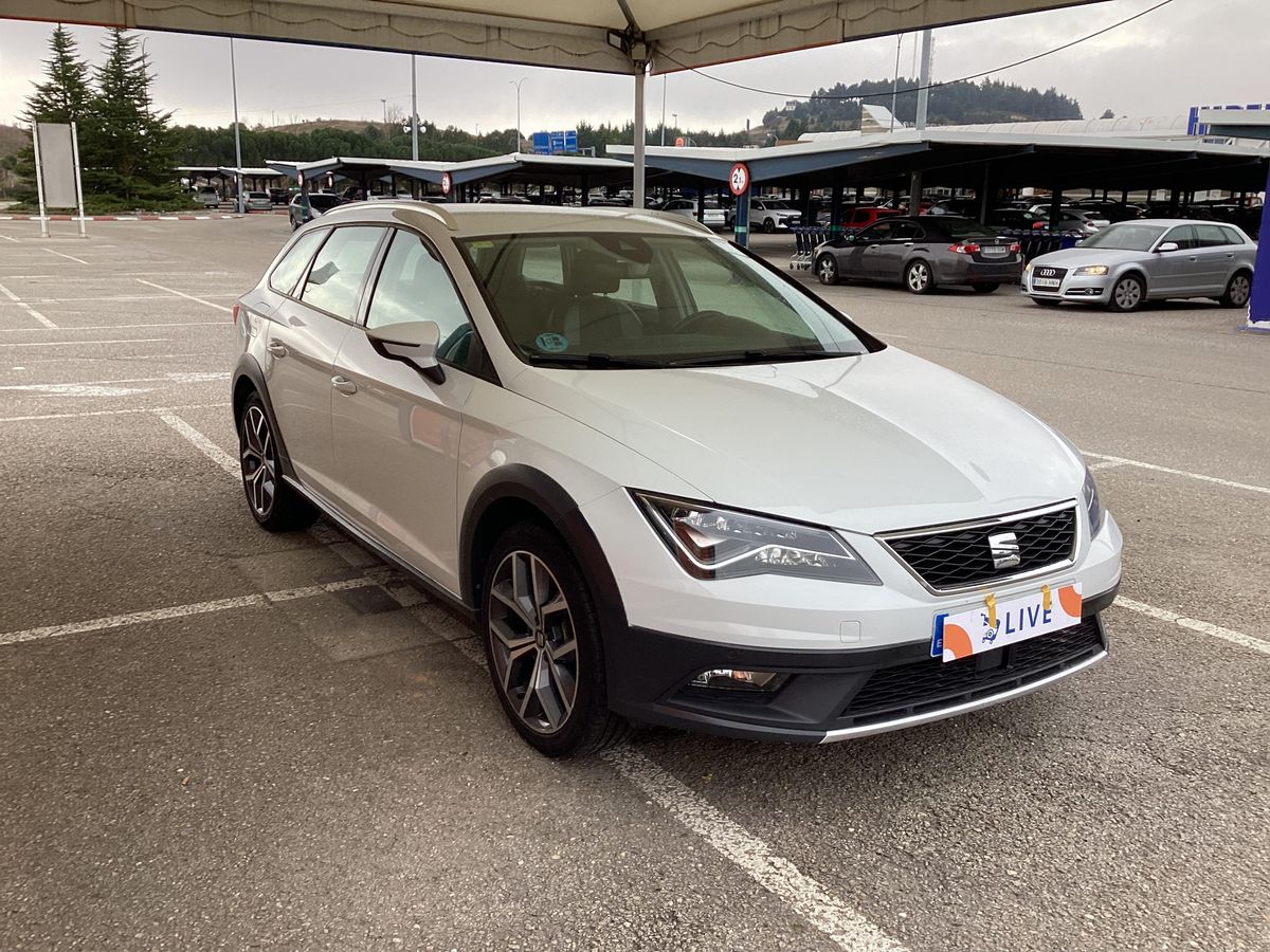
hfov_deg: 58.4
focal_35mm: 31
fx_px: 1137
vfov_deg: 45.4
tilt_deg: -10.3
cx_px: 635
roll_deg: -2.1
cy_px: 476
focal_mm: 3.3
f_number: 2.4
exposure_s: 1/104
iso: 25
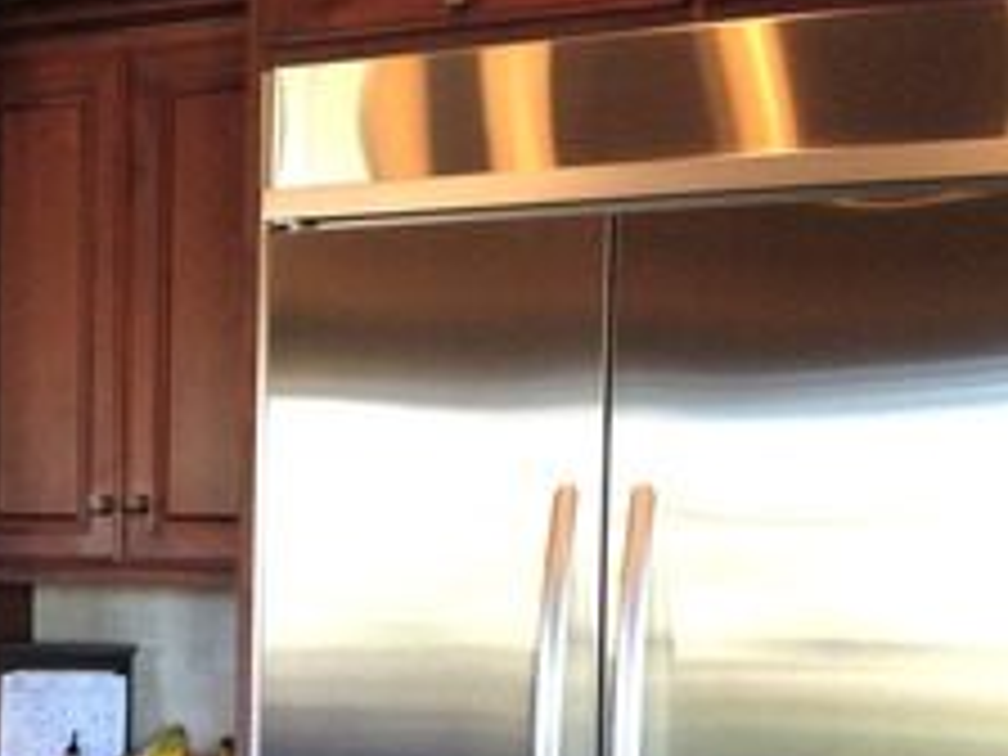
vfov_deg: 14.7
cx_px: -68
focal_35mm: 100
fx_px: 2912
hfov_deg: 18.9
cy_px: 603
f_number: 2.4
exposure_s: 1/20
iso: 80
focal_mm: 4.28
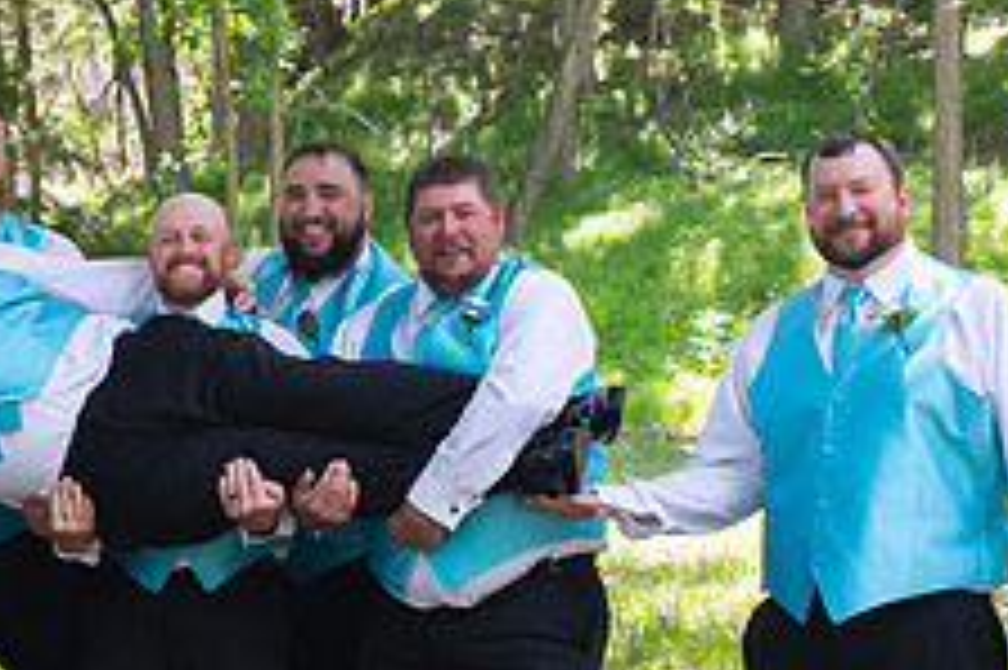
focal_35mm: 83
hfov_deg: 23.9
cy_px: 393
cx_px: 140
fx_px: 2322
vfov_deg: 16.4
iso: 250
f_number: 5
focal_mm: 32
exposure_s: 1/125
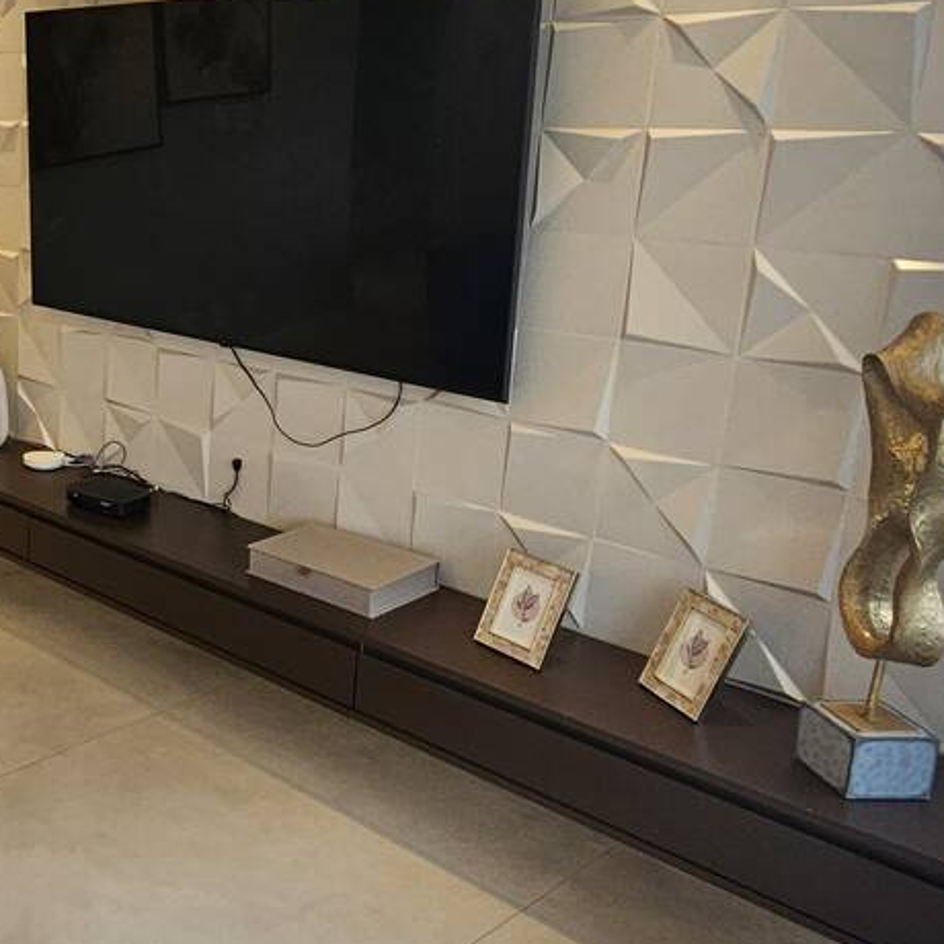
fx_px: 1111
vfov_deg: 45.9
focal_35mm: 36
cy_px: 390
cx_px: -80
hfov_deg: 38.6
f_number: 2.2
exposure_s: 1/120
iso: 64
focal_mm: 2.2
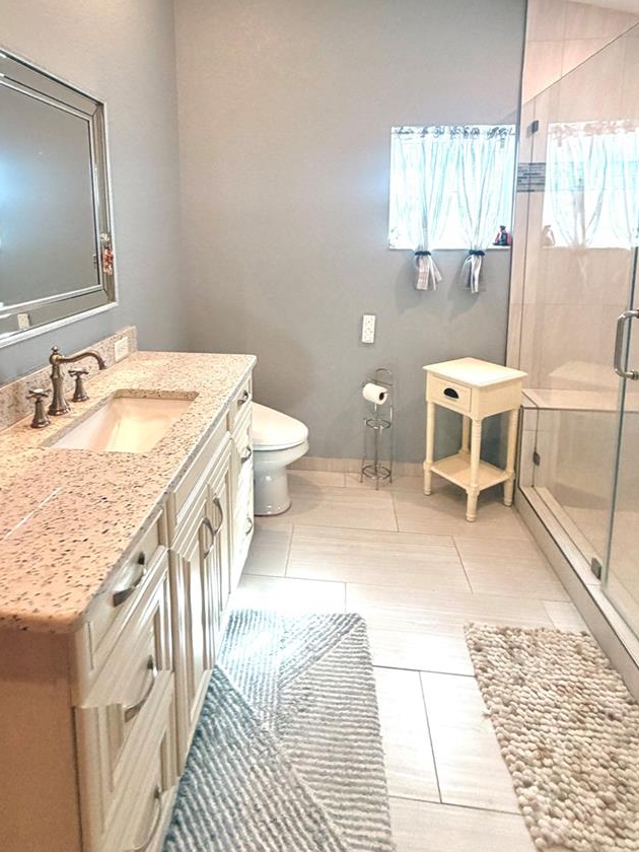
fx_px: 492
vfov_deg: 79.6
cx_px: 279
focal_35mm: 20
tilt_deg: -8.0
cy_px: 299
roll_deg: -2.6
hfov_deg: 65.7
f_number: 2.2
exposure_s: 1/60
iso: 200
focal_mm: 2.22
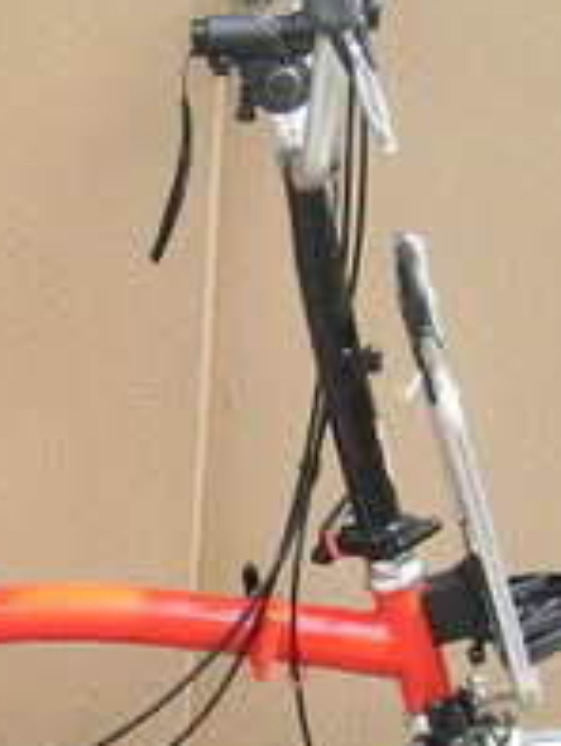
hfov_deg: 12.5
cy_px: 545
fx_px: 2525
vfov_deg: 16.7
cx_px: -53
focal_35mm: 117
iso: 50
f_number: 3.1
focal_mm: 7.4
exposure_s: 1/197
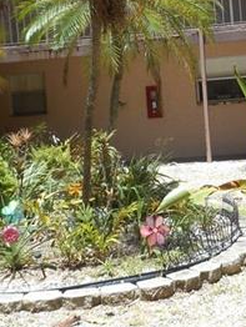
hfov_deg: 17.2
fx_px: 804
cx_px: 199
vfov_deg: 22.8
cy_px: 96
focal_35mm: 85
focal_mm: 5.2
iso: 80
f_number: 4
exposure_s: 1/320
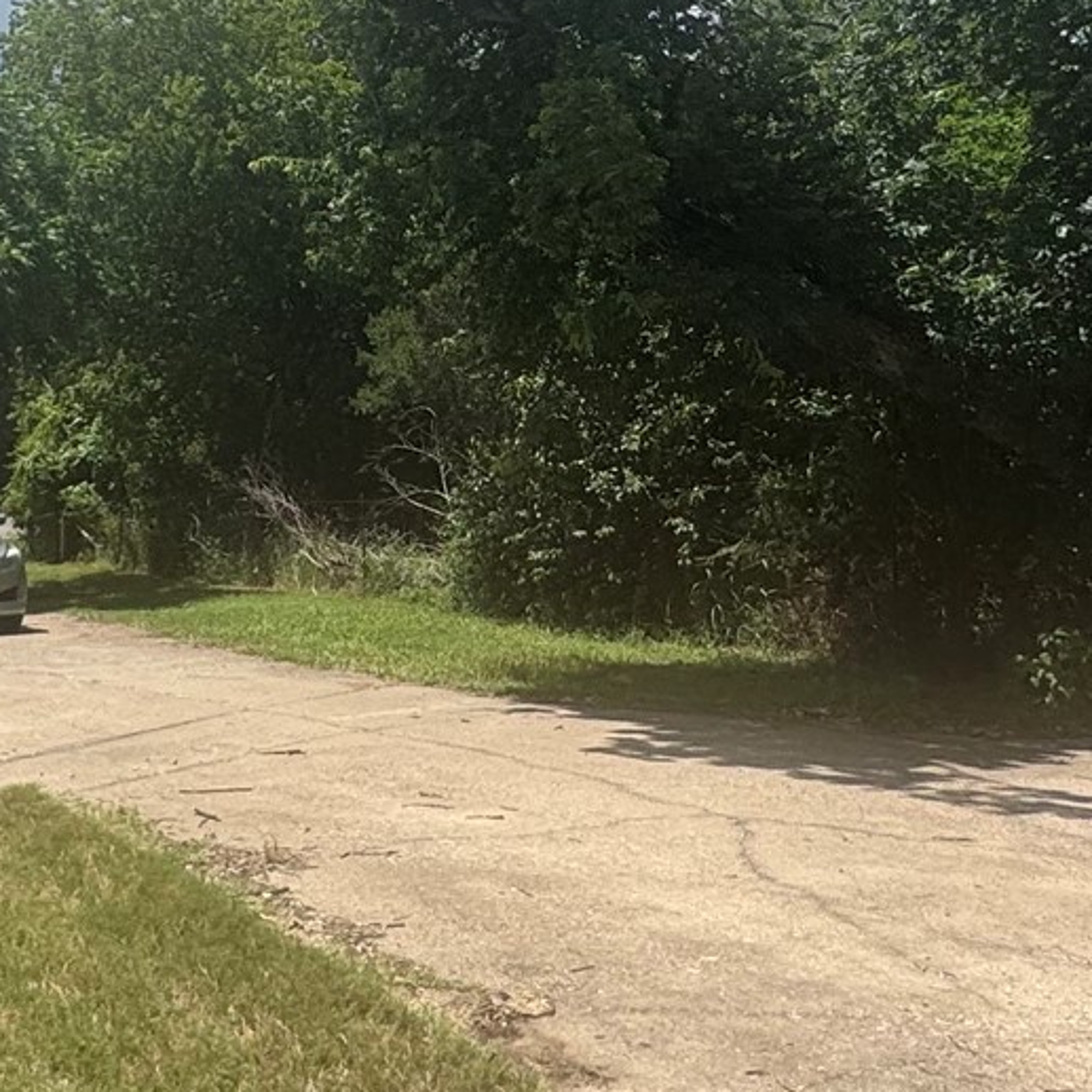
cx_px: 332
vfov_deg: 34.5
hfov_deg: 34.2
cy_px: 395
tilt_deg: -2.2
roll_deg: +0.9
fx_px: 1749
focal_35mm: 49
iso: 50
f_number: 2.2
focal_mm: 2.22
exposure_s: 1/1927
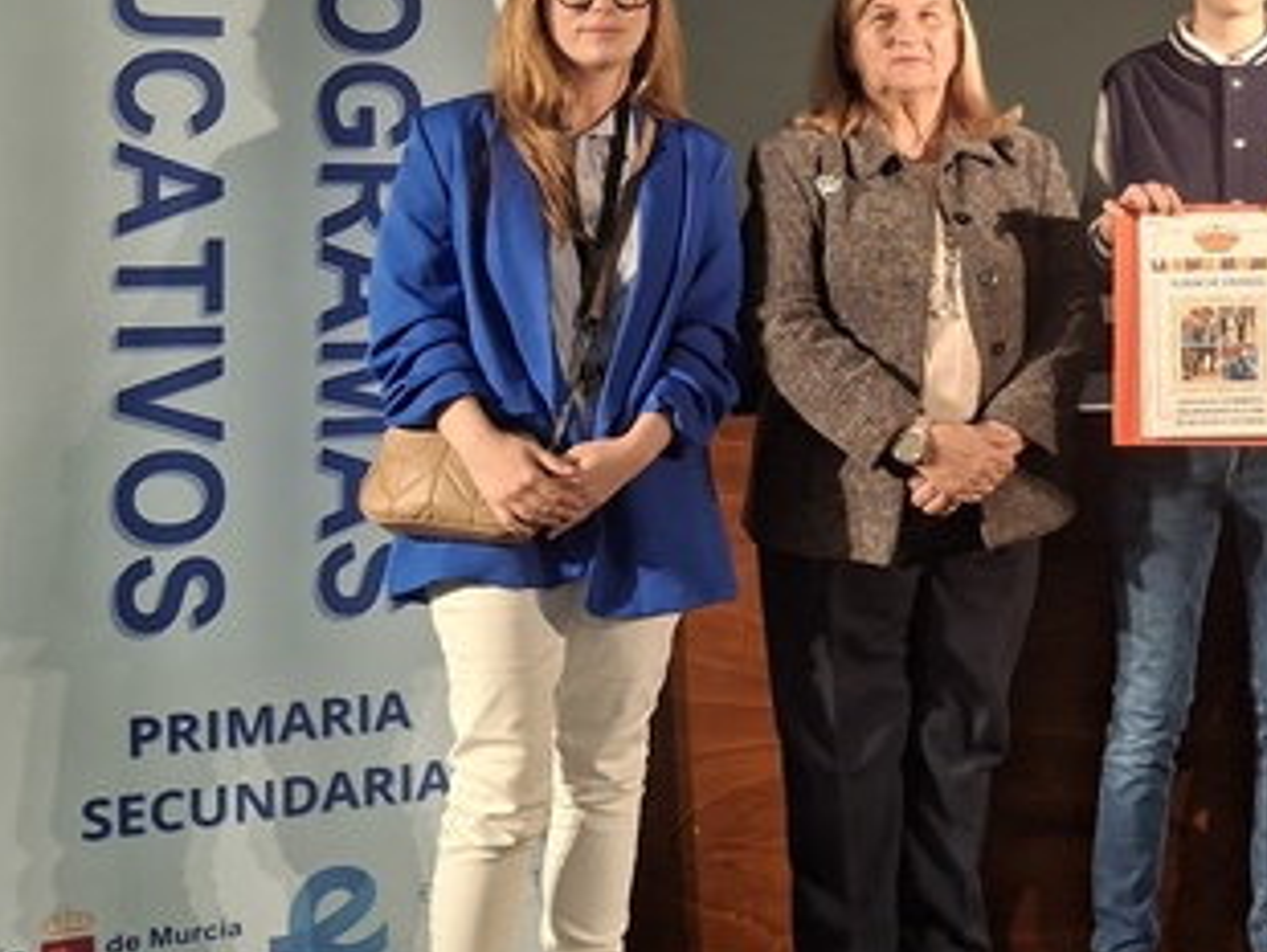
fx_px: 2125
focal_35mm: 58
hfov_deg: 31.1
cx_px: 1226
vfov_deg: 24.8
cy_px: 176
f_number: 1.8
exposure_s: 1/50
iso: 250
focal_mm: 4.69
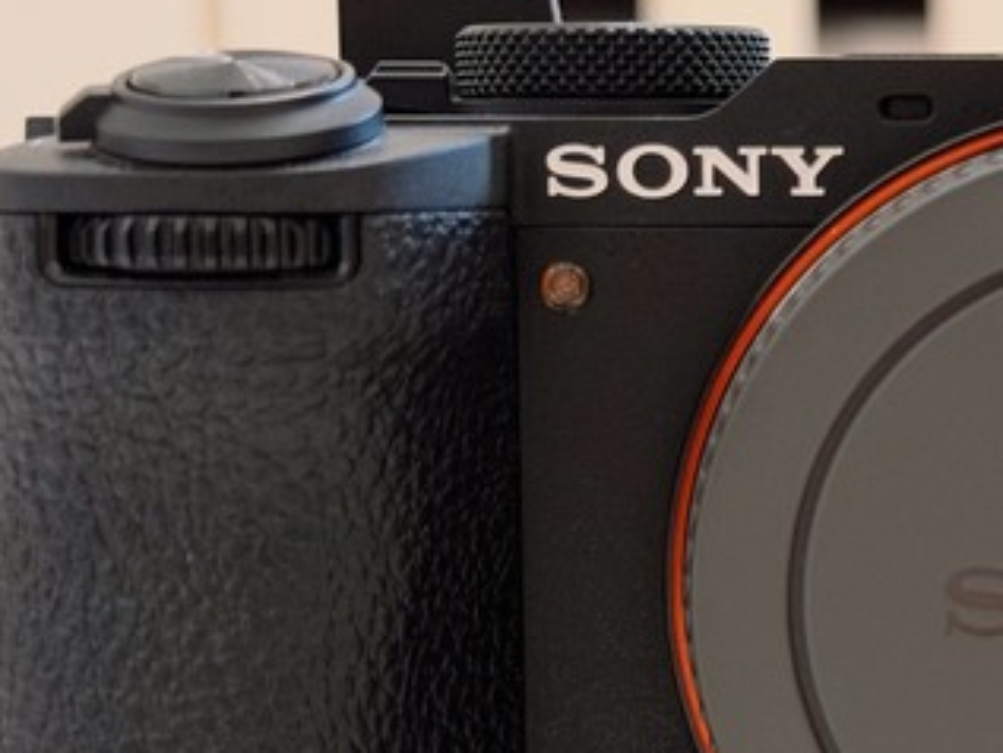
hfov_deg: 17.6
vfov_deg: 13.6
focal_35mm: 109
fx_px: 3159
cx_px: 1028
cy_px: 503
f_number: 1.78
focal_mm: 6.76
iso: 200
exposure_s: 1/40
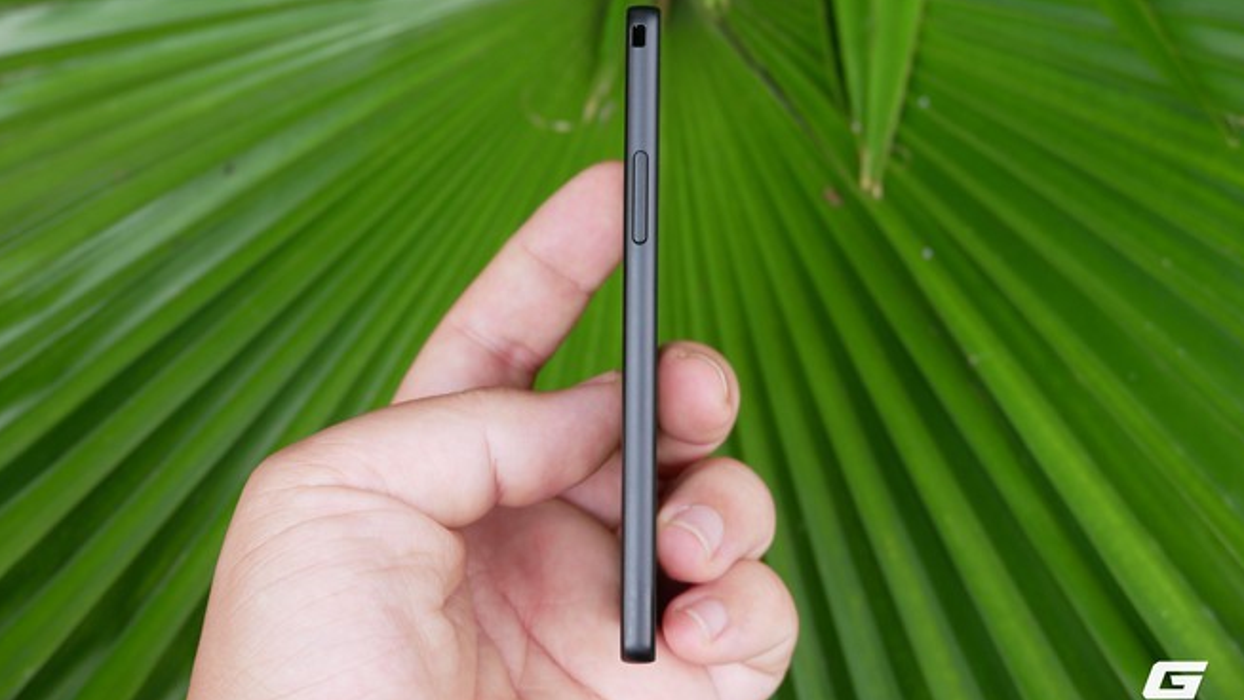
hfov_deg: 37.8
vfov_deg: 21.8
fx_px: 1814
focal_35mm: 55
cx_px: 620
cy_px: 276
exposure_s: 1/125
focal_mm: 25
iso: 200
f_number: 5
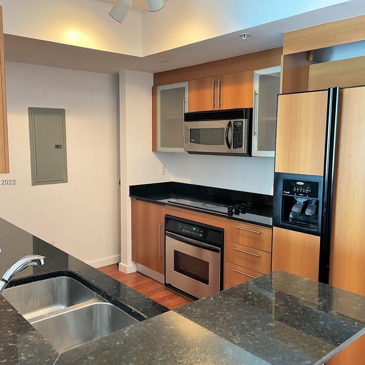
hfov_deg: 52.4
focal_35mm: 31
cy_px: 182
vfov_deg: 52.5
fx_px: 370
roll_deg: -0.2
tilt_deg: -6.8
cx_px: 163
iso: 250
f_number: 1.6
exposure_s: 1/60
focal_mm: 4.2
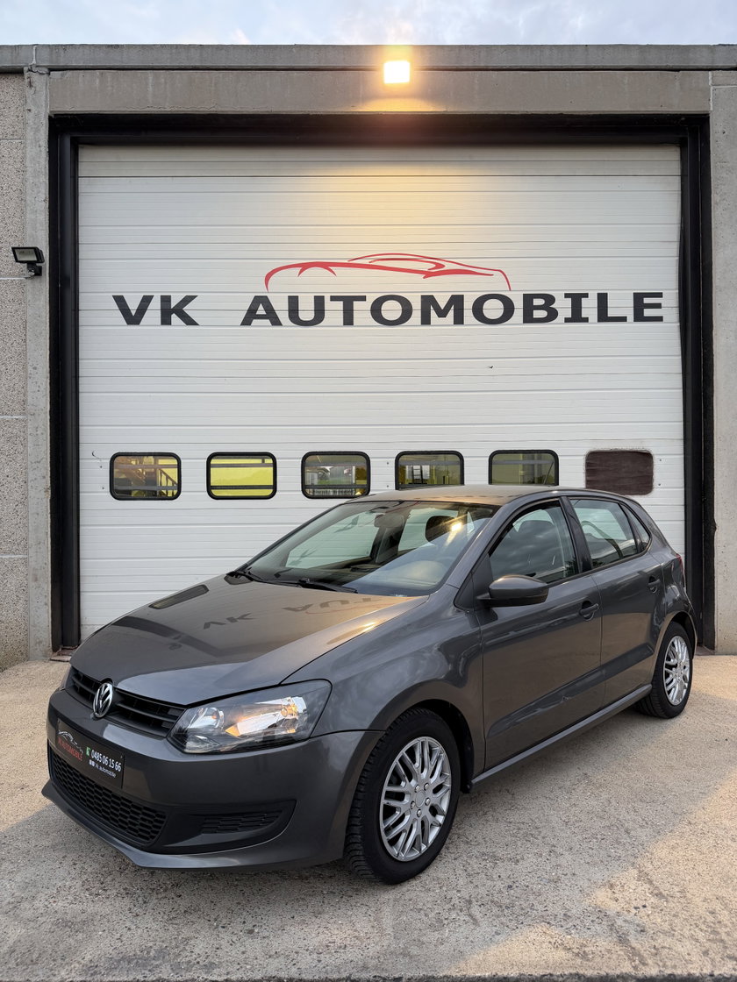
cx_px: 368
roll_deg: +0.3
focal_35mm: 24
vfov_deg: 71.6
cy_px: 491
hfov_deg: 56.8
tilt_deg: +0.2
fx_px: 681
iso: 100
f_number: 1.78
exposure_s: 1/100
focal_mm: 6.76
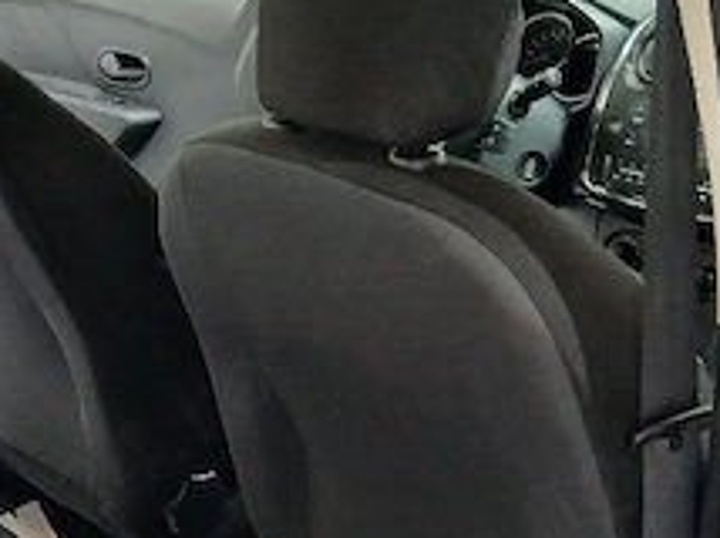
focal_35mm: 73
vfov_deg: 19.6
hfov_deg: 26.4
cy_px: 531
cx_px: 192
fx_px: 1517
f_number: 1.8
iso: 500
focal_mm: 3.98
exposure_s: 1/25.1
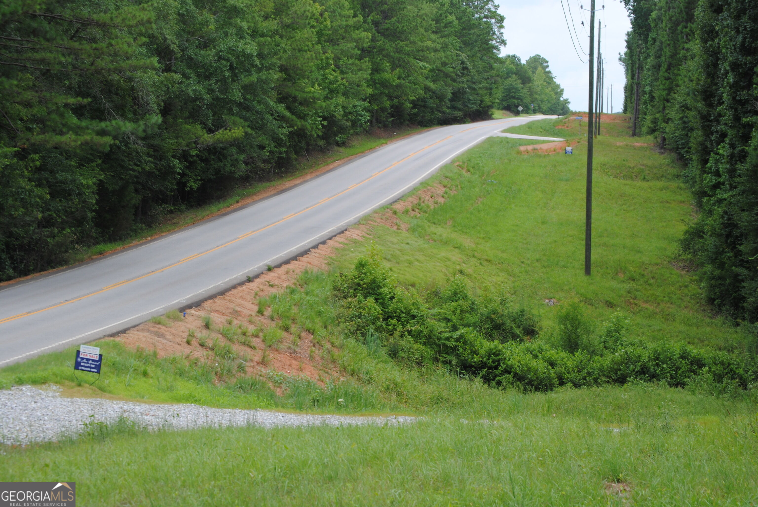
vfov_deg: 16.6
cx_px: 379
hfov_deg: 24.6
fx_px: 1739
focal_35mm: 82
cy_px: 254
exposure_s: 1/200
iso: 100
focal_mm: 55
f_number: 7.1
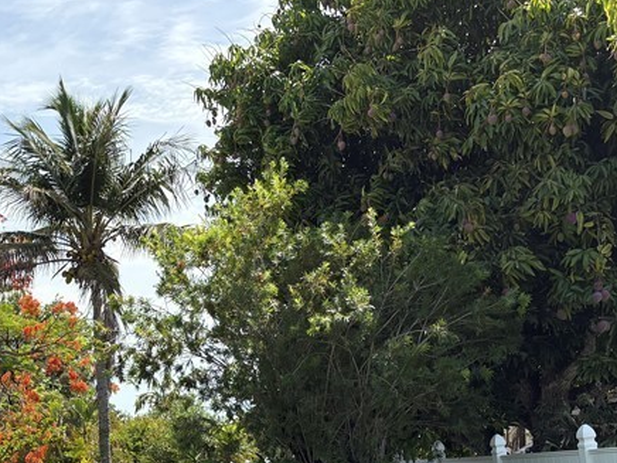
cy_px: 438
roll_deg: +1.3
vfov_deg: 23.3
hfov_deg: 30.0
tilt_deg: +3.1
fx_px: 1087
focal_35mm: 61
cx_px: 33
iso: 64
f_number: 1.6
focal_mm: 5.96
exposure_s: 1/2865
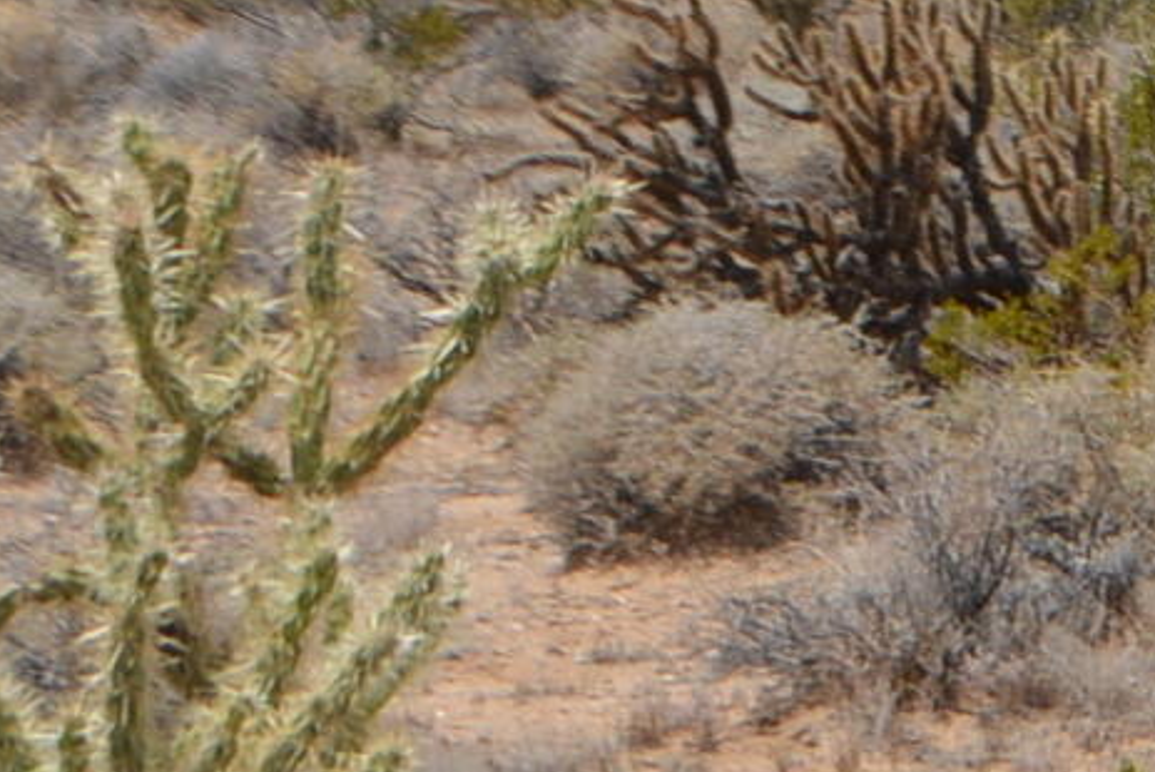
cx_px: 2902
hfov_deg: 4.7
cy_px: -384
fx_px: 13676
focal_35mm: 426
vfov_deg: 3.2
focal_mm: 44
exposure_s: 1/320
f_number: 9
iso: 100
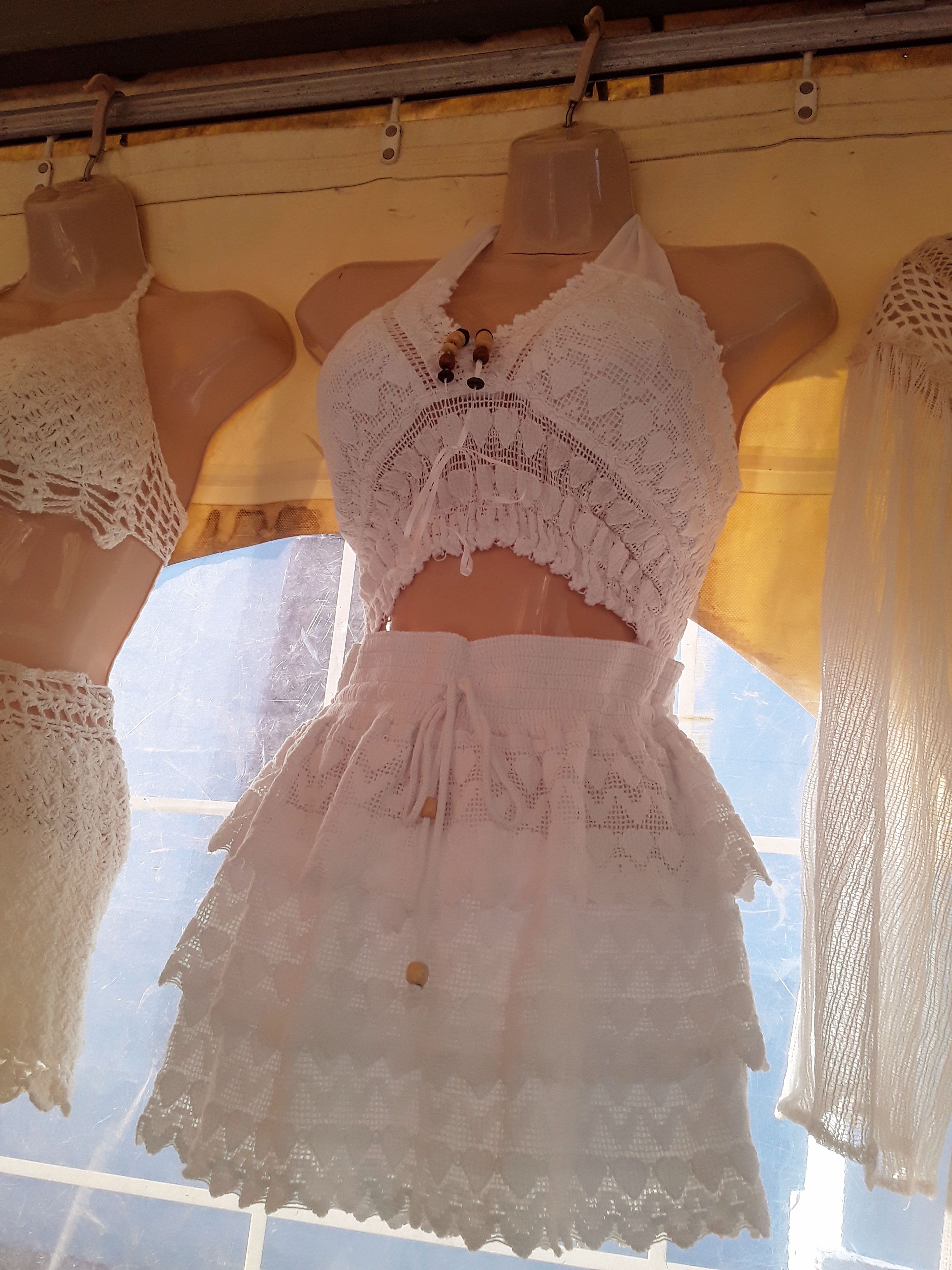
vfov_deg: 58.4
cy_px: 635
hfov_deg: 45.4
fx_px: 1137
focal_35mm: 31
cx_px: 476
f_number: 2.2
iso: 40
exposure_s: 1/333
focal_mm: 3.3
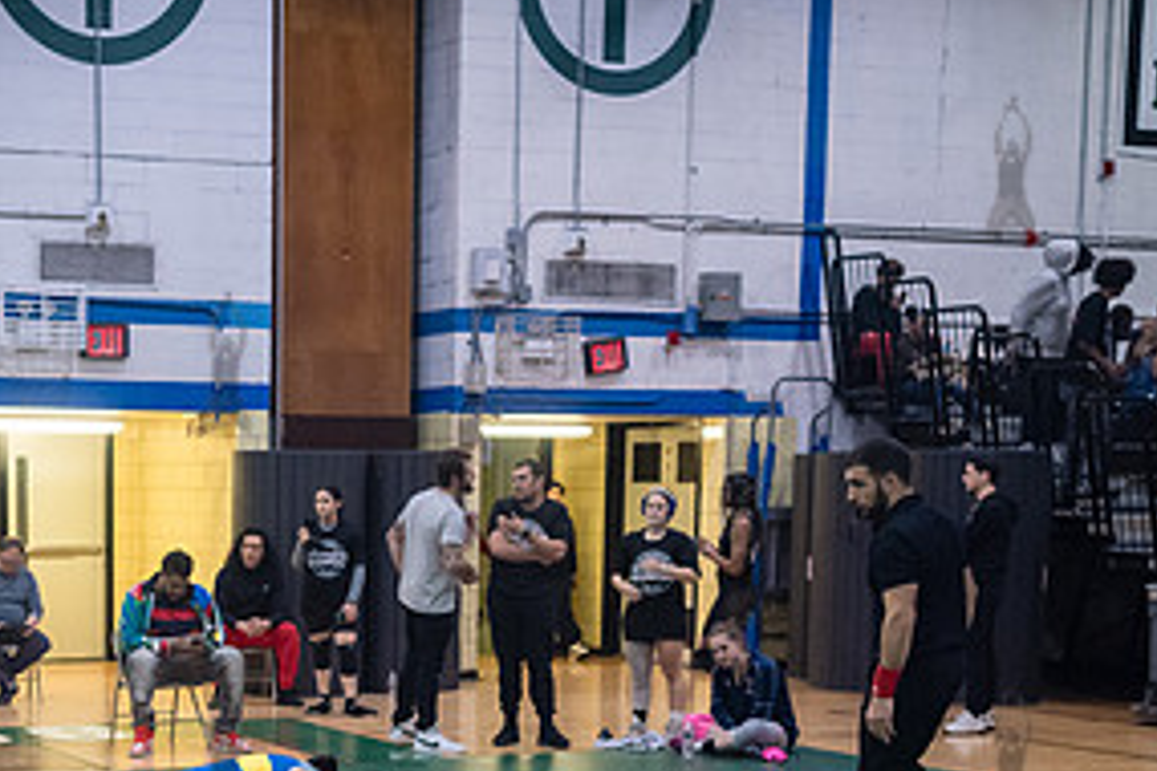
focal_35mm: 72
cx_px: 223
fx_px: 2314
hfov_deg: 27.5
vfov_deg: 18.5
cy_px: 753
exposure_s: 1/400
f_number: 3.2
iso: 5000
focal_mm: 35
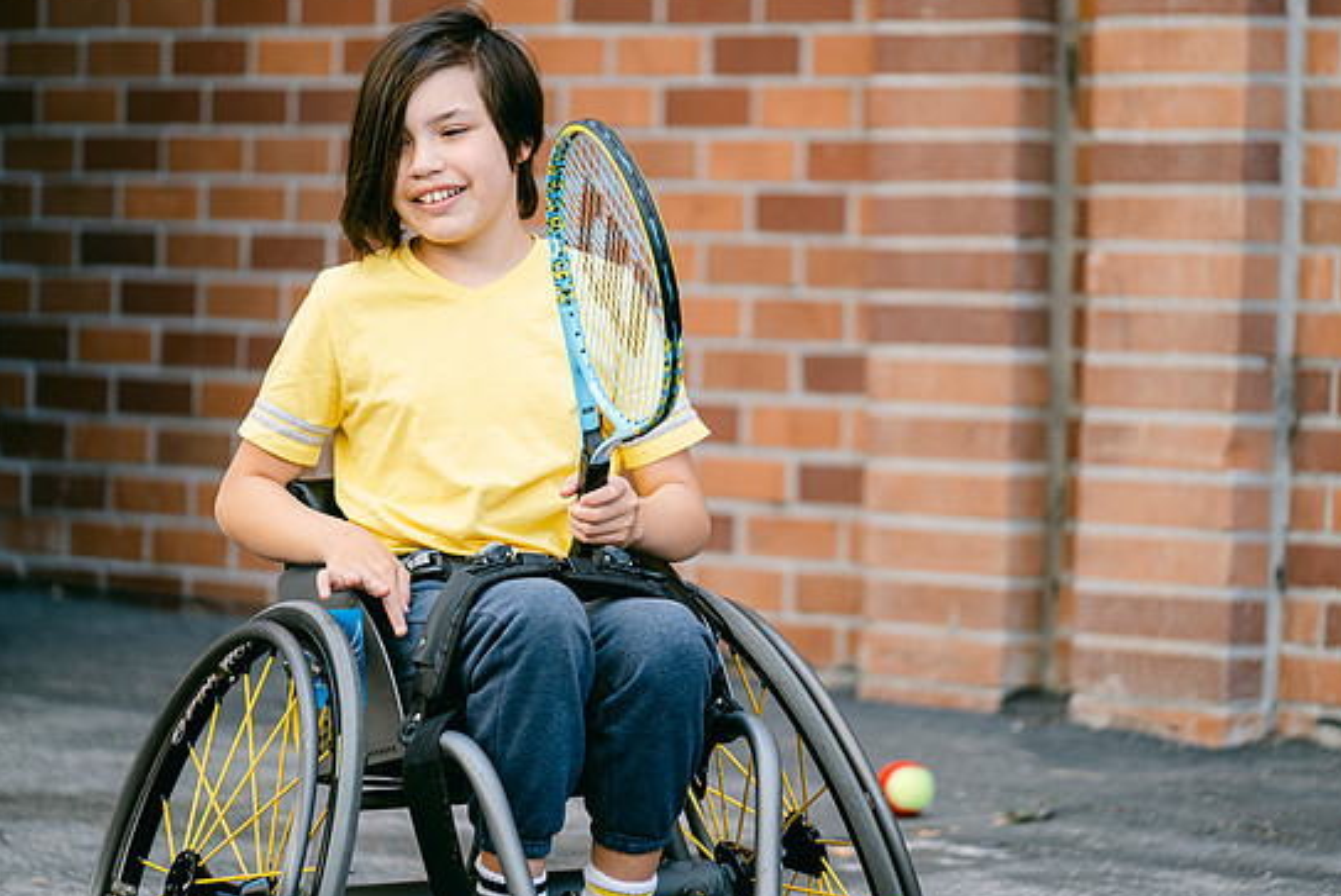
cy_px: 460
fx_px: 8239
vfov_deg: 6.2
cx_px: 709
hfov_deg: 9.3
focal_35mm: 221
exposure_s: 1/210
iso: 160
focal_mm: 134.4
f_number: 2.8
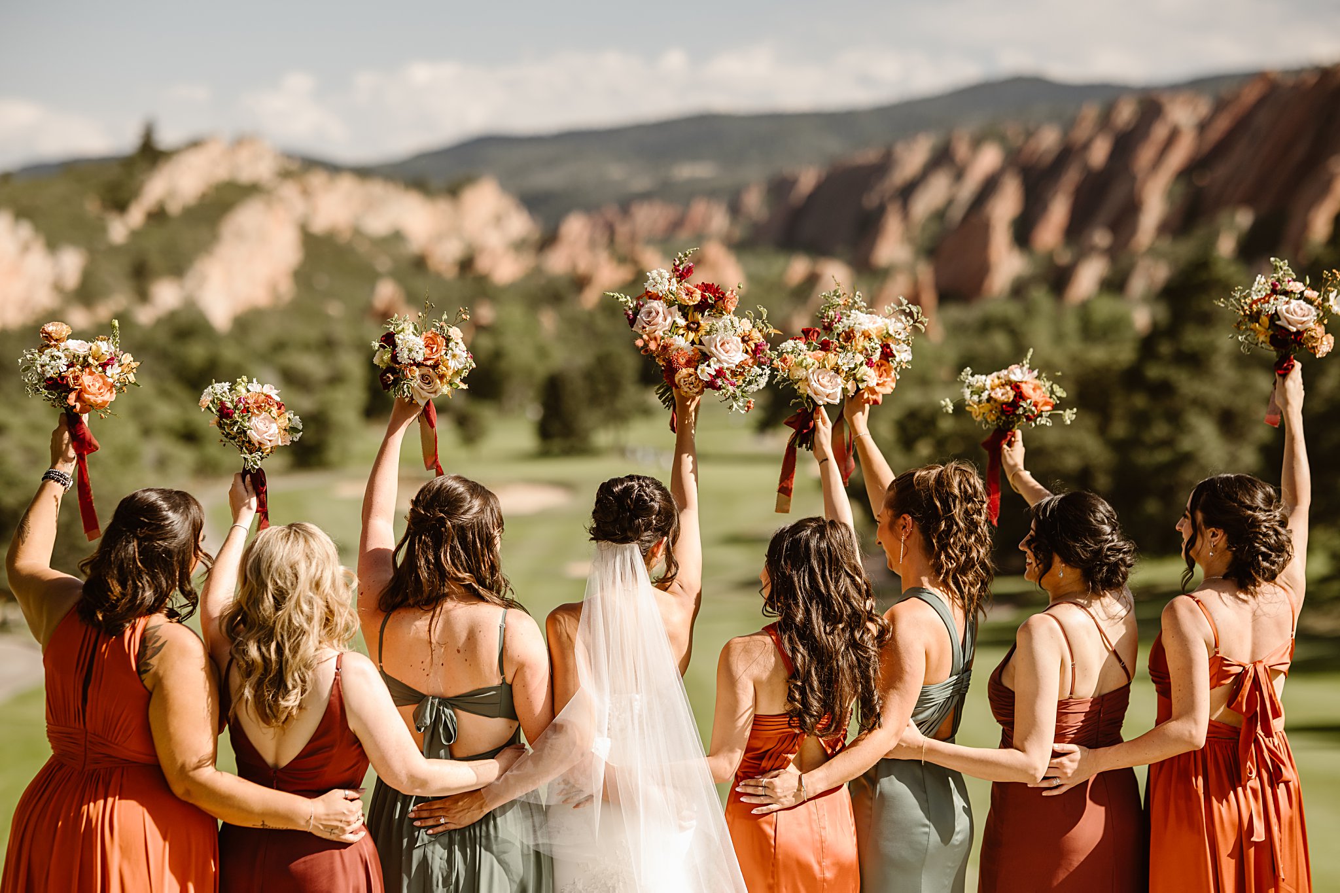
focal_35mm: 85
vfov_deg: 16.1
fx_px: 3163
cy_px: 446
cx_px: 670
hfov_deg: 23.9
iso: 250
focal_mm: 85
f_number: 2
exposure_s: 1/6400
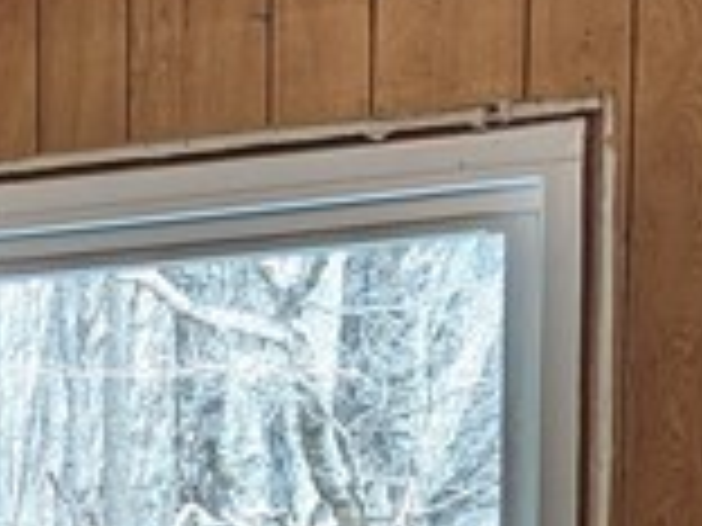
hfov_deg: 11.3
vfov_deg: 9.0
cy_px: 940
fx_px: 3184
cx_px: -754
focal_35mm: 157
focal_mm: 6.81
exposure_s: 1/60
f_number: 1.85
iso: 56
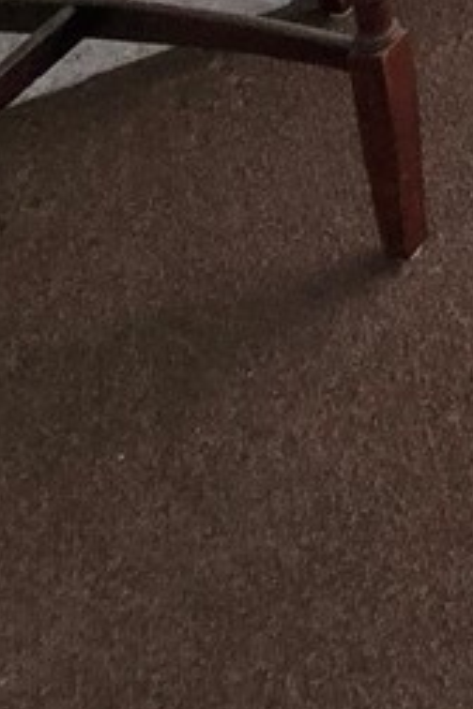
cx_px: 1475
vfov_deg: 15.6
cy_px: -892
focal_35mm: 86
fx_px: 1695
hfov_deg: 10.4
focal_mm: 2.2
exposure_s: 1/60
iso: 100
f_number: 2.2
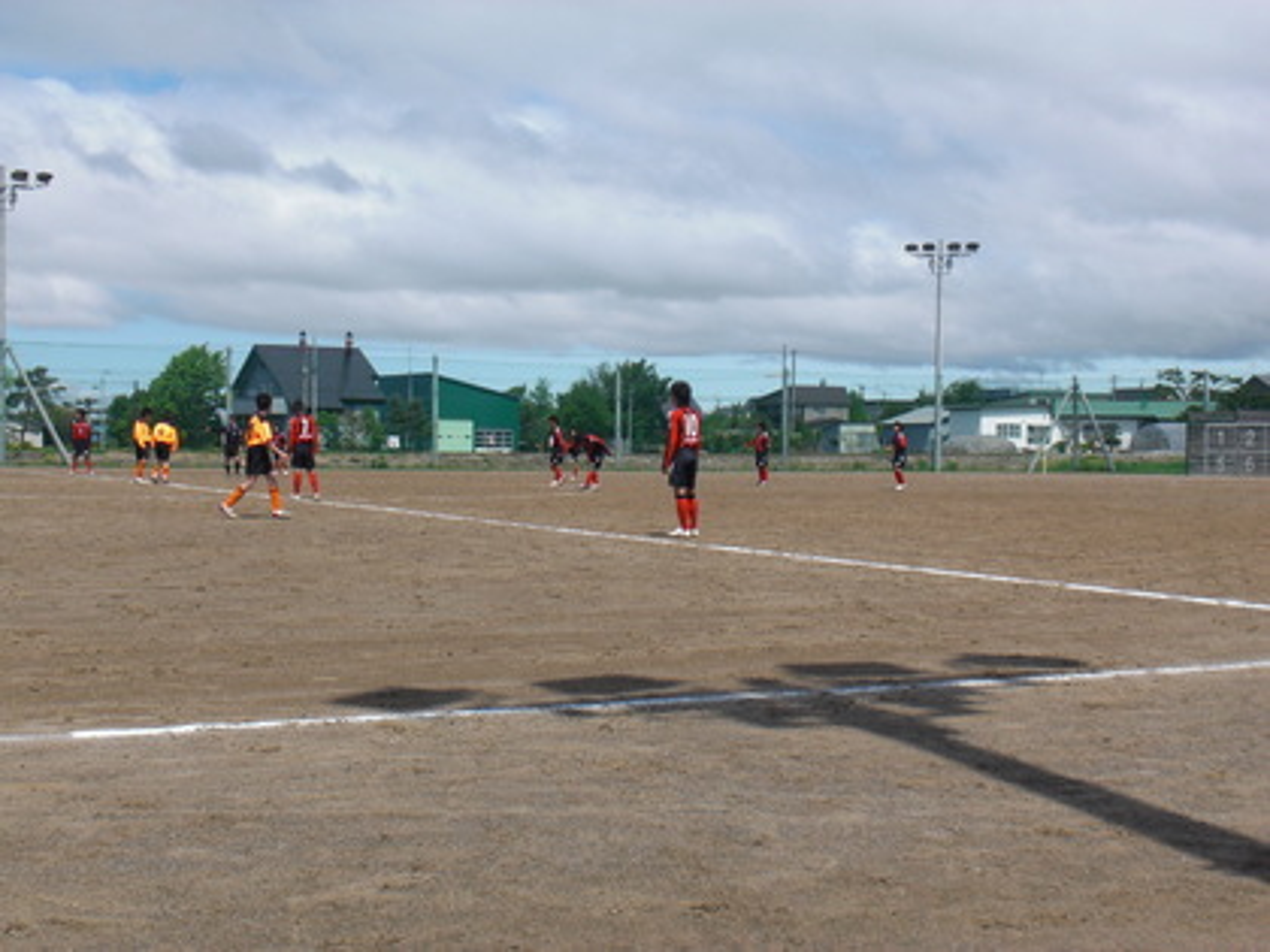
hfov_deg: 37.5
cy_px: 476
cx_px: 635
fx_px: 1871
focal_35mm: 51
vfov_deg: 28.6
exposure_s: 1/400
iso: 64
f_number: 6.4
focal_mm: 8.44
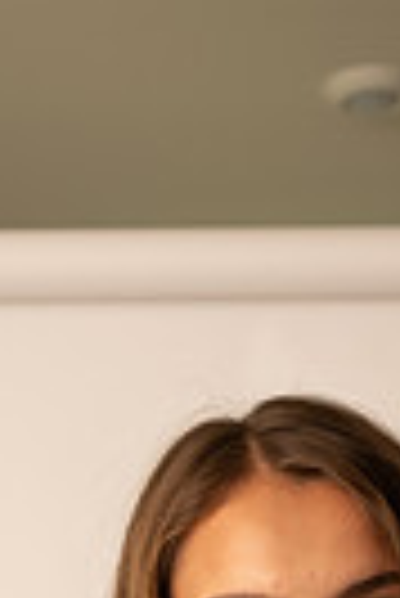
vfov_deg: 21.1
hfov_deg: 16.9
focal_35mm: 81
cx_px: 256
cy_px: 899
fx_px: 1346
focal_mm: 24
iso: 100
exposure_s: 1/160
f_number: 3.2
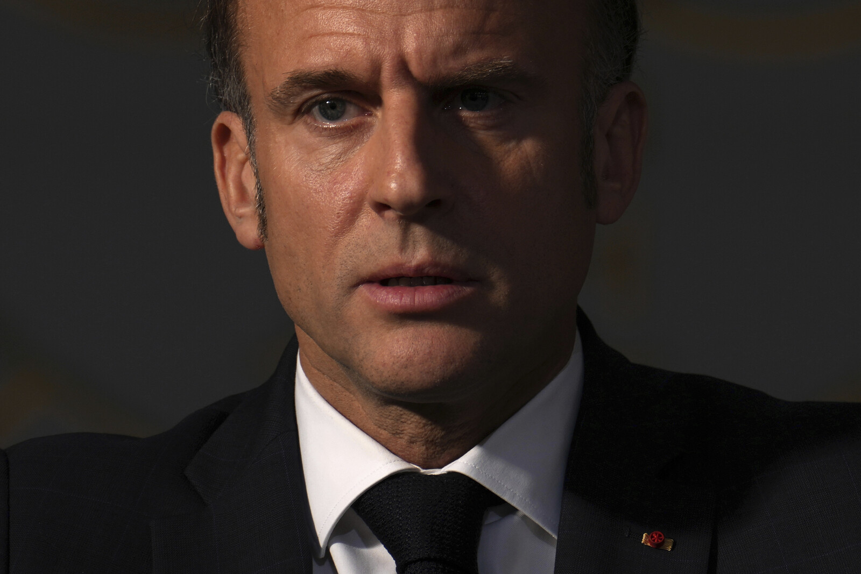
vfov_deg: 3.4
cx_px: 430
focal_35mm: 400
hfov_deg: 5.2
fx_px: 9567
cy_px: 287
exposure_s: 1/200
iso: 125
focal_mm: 400
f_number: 5.6
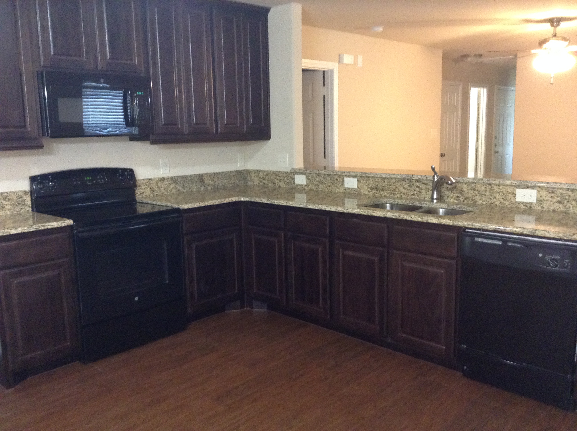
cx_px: 288
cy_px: 216
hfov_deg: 55.4
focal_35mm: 33
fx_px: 549
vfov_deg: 42.8
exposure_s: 1/20
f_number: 2.4
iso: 250
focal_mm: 3.3
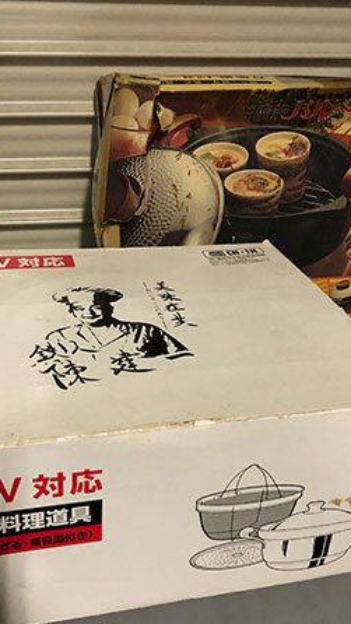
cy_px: 339
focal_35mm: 41
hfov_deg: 29.0
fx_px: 678
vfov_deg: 49.3
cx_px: 144
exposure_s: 1/13
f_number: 1.8
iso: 100
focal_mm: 4
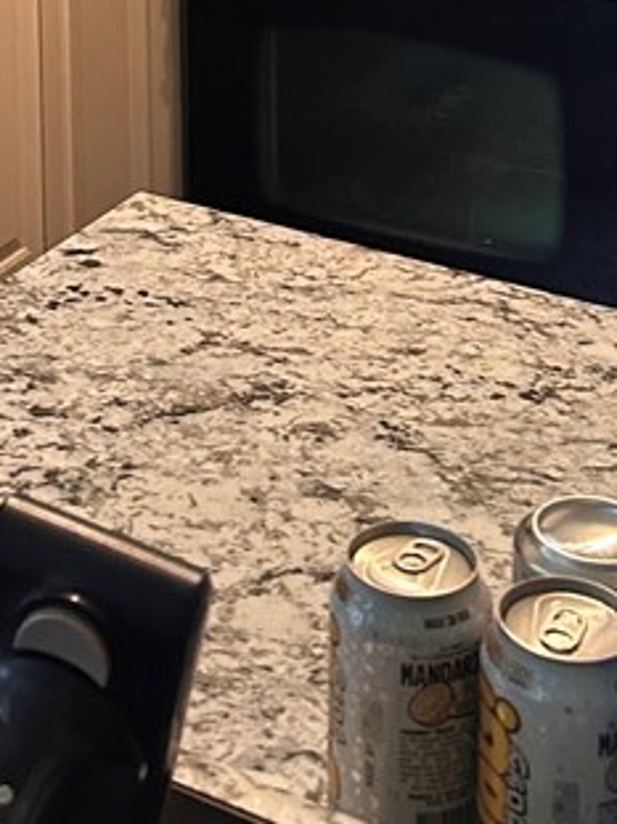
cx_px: 193
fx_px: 1879
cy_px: -376
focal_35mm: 79
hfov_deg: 18.6
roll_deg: -1.5
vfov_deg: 21.2
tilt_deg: -6.0
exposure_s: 1/60
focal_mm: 6.86
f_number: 1.78
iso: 400
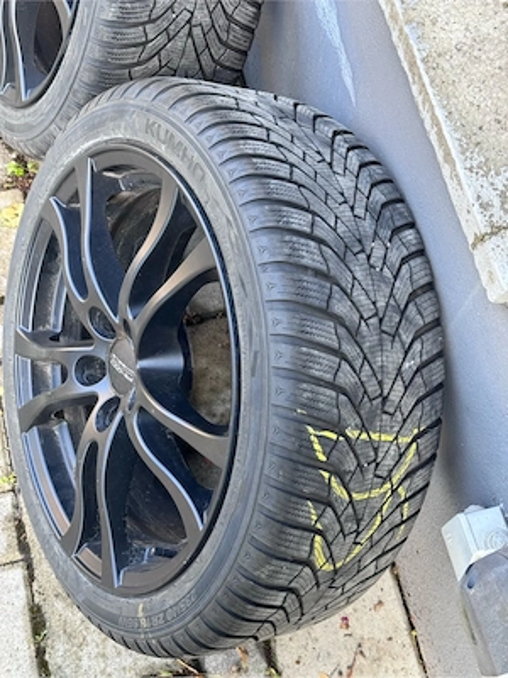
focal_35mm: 48
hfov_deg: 30.3
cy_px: 339
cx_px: 254
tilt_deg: -67.4
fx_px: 939
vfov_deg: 39.7
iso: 80
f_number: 1.78
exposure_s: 1/121
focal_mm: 6.76
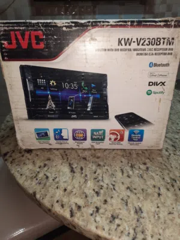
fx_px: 166
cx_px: 90
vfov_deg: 71.6
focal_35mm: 24
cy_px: 120
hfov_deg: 56.8
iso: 40
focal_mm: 5.23
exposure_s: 1/50
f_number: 1.8
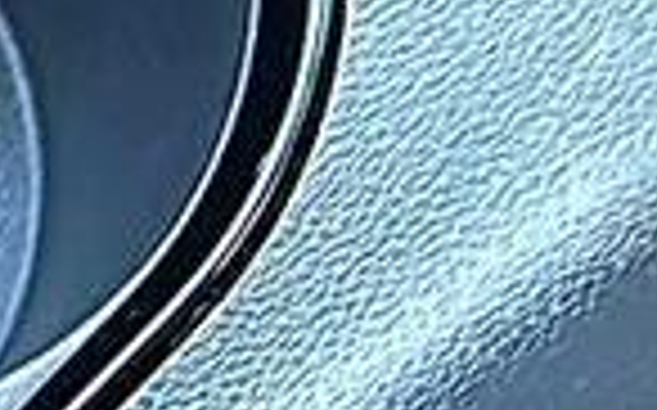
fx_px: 3811
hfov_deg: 9.1
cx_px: -752
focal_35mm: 213
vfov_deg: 6.1
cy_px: 385
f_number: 1.78
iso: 200
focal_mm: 6.86
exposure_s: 1/40
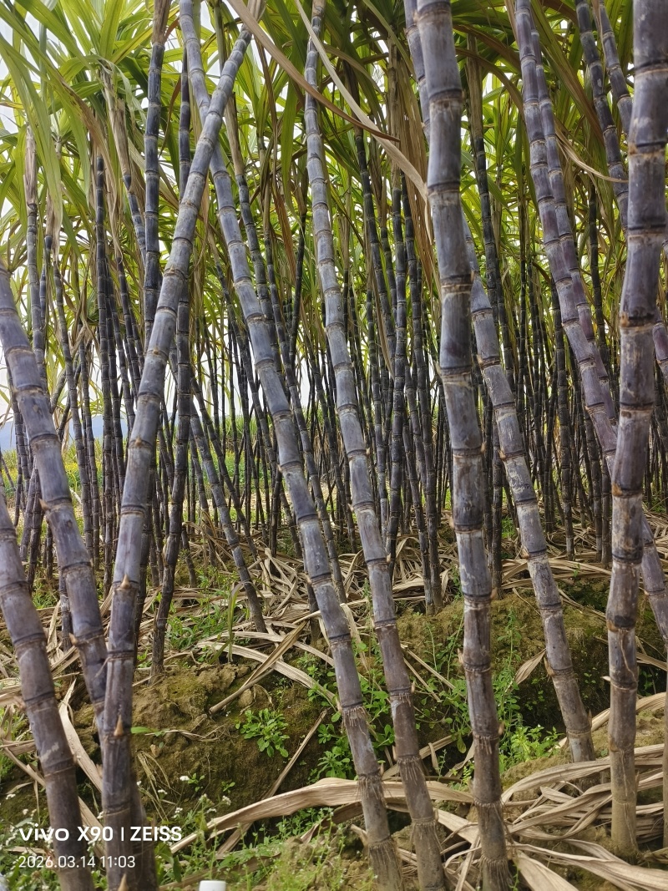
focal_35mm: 23
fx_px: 592
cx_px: 334
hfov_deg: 58.9
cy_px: 446
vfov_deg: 73.9
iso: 72
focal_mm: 5.5
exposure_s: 1/1047
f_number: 1.75
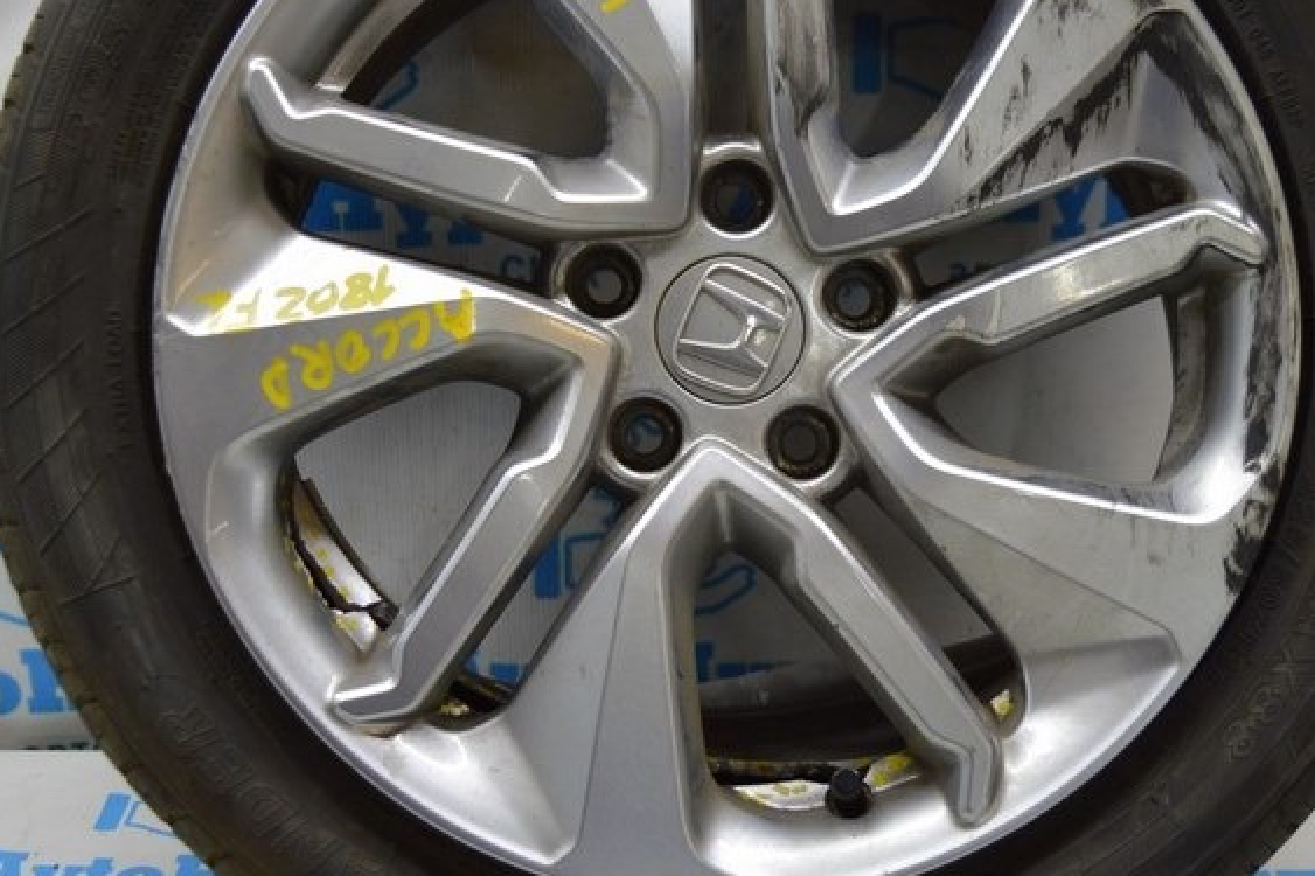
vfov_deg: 22.6
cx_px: 682
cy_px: 326
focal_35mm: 60
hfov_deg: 33.4
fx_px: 2191
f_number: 3.8
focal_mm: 22
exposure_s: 1/60
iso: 450
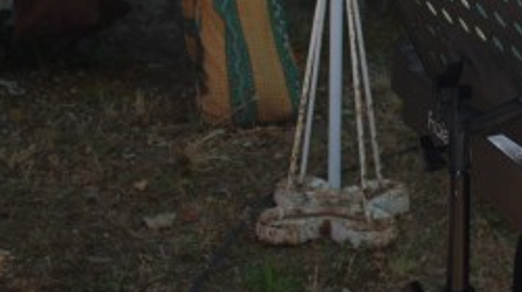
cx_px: 516
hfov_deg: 17.3
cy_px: -132
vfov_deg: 9.7
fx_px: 1673
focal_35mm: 121
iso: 100
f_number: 4.8
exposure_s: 1/160
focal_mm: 30
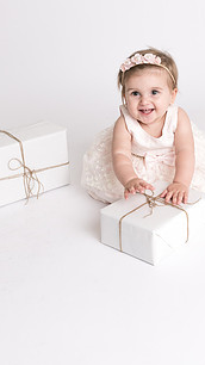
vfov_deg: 38.1
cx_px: 120
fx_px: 522
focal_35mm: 54
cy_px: 124
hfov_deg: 22.2
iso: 200
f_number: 5.6
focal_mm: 35
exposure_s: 1/200
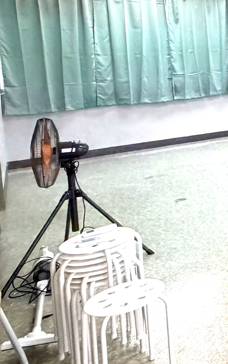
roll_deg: +1.2
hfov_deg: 18.9
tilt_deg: -4.2
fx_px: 448
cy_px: 74
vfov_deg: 42.4
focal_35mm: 45
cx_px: 446
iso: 200
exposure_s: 1/120
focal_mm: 2.22
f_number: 2.2
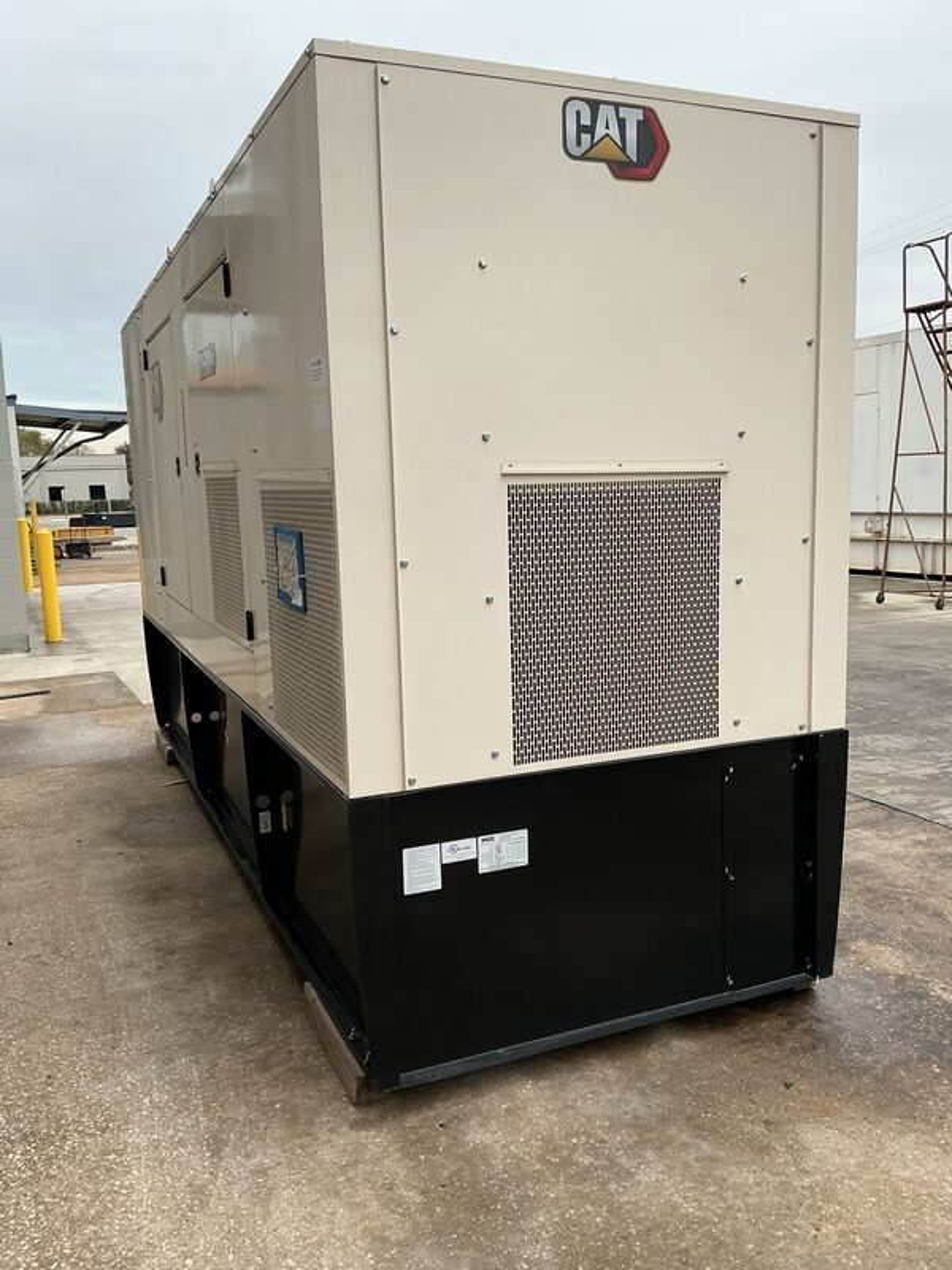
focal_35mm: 29
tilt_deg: -7.3
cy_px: 635
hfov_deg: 48.2
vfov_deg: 61.7
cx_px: 476
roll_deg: +1.7
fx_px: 1063
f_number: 1.8
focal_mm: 3
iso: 25
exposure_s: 1/391
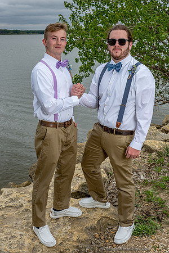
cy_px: 126
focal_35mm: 40
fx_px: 282
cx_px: 84
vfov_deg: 48.5
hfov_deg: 33.4
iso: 100
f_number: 8
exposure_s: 1/250
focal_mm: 40
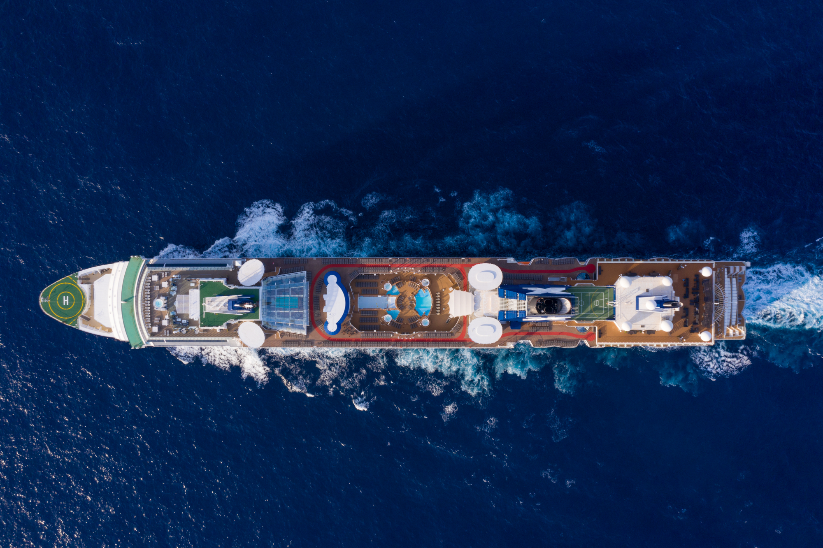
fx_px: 640
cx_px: 412
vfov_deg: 46.4
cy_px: 274
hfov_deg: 65.5
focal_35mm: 28
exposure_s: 1/100
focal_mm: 10.26
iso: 100
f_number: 9
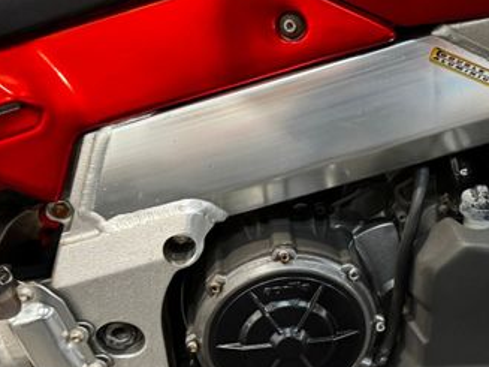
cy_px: 216
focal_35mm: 47
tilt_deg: -45.9
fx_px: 664
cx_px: 345
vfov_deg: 30.8
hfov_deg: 39.7
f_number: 1.78
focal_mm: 6.76
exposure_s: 1/33
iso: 640
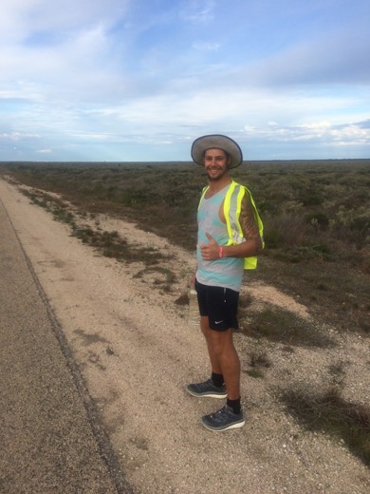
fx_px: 413
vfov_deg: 61.7
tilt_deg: -9.0
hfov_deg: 48.2
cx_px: 185
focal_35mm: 29
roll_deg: +1.2
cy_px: 247
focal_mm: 4.15
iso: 32
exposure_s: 1/977
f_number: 2.2
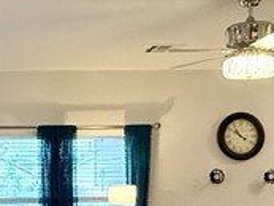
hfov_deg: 22.3
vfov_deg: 17.6
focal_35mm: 83
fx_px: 657
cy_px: 181
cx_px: -24
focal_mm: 2.22
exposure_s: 1/120
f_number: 2.2
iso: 320
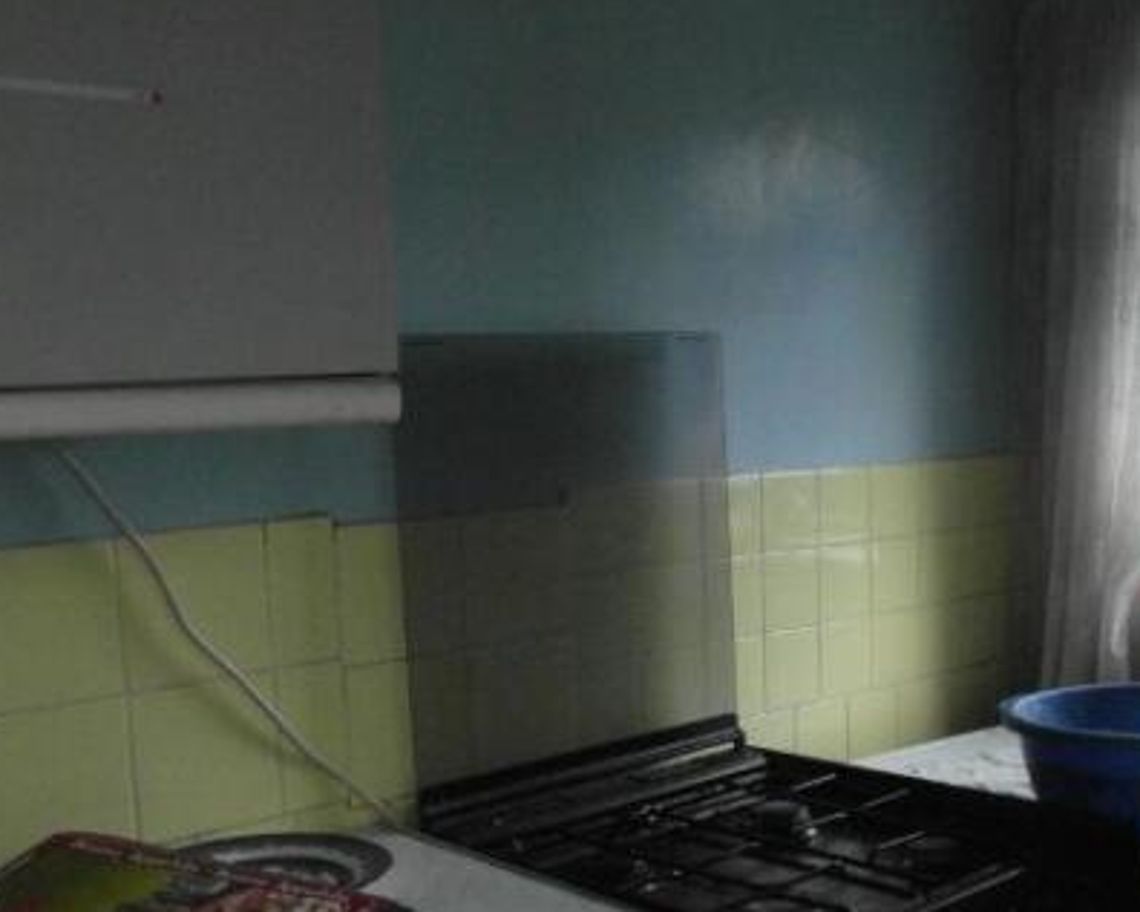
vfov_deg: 32.6
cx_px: 776
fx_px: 1552
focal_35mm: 46
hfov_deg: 39.8
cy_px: 557
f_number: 3.4
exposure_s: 1/45
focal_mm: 5.3
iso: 480
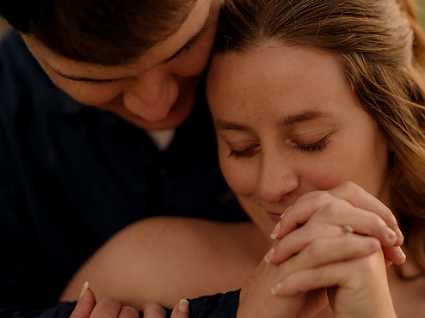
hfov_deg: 20.4
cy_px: 154
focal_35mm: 96
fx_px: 1178
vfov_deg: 15.4
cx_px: 248
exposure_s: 1/80
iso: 100
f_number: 1.8
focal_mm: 85
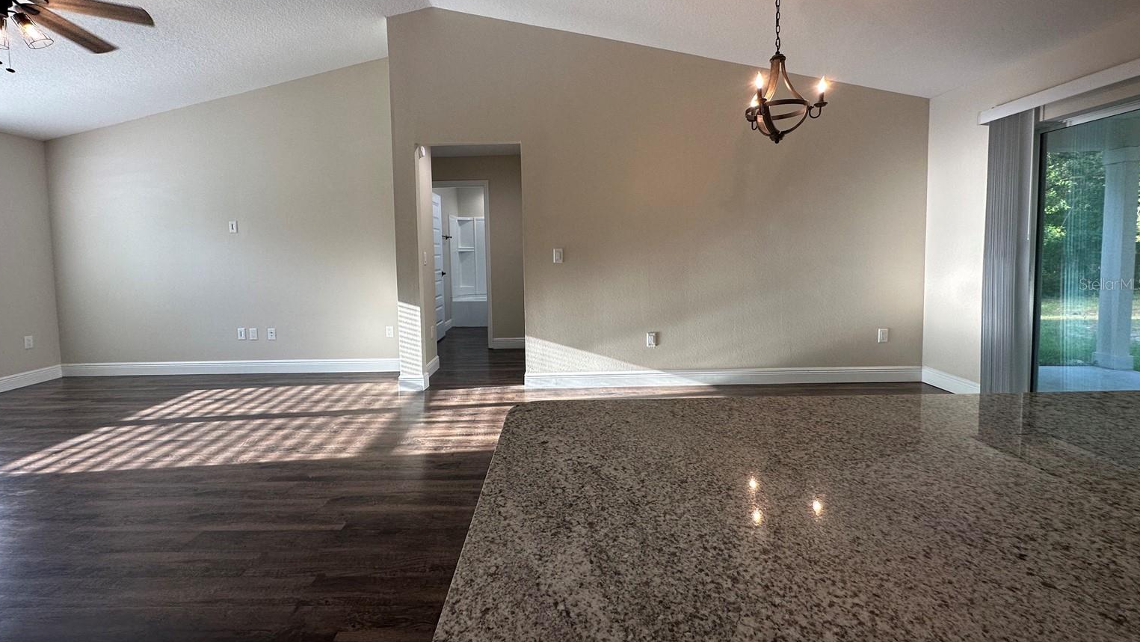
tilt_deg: -2.7
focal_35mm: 16
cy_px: 284
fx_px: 484
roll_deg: +1.3
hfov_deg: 99.3
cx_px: 552
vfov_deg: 66.9
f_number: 2.2
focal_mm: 2.22
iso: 125
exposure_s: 1/120
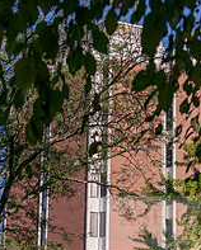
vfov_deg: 23.8
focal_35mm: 75
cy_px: 275
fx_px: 557
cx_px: 75
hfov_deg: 20.4
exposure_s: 1/1250
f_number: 4
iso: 125
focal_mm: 35
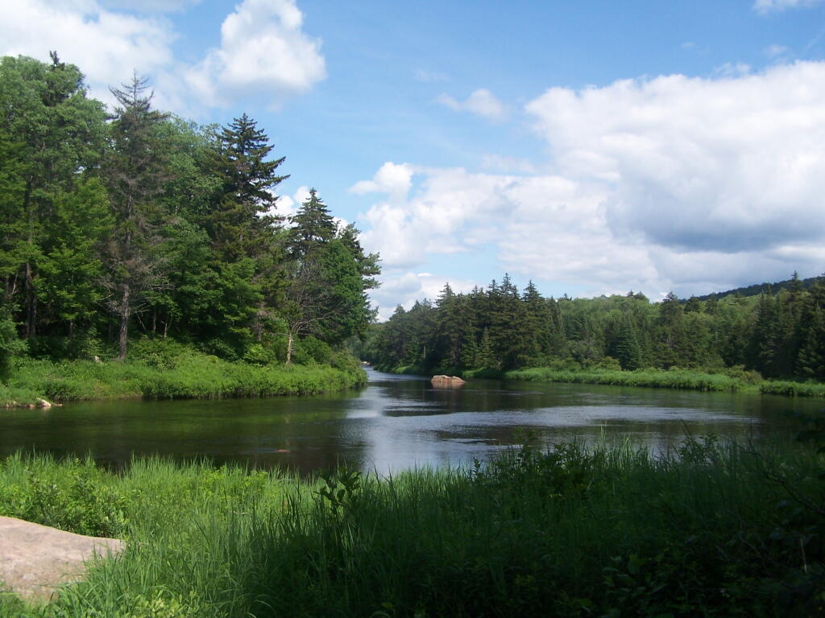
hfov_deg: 49.0
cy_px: 309
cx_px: 412
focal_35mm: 38
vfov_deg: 37.7
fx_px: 906
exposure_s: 1/640
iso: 80
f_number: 4
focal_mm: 6.3
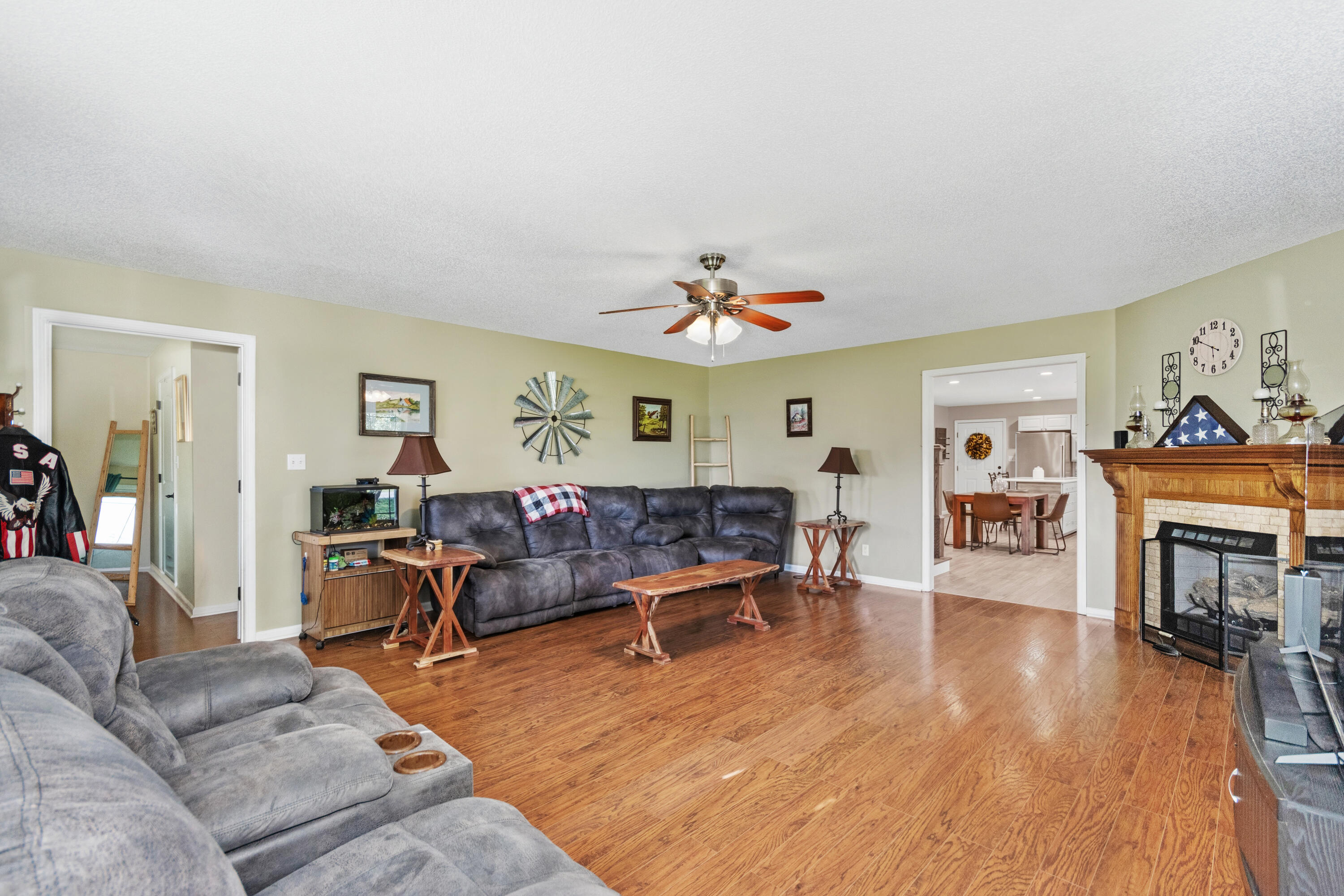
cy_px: 448
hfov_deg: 100.4
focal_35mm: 15
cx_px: 672
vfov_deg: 77.3
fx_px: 560
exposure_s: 1/20
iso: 320
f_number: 8
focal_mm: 10
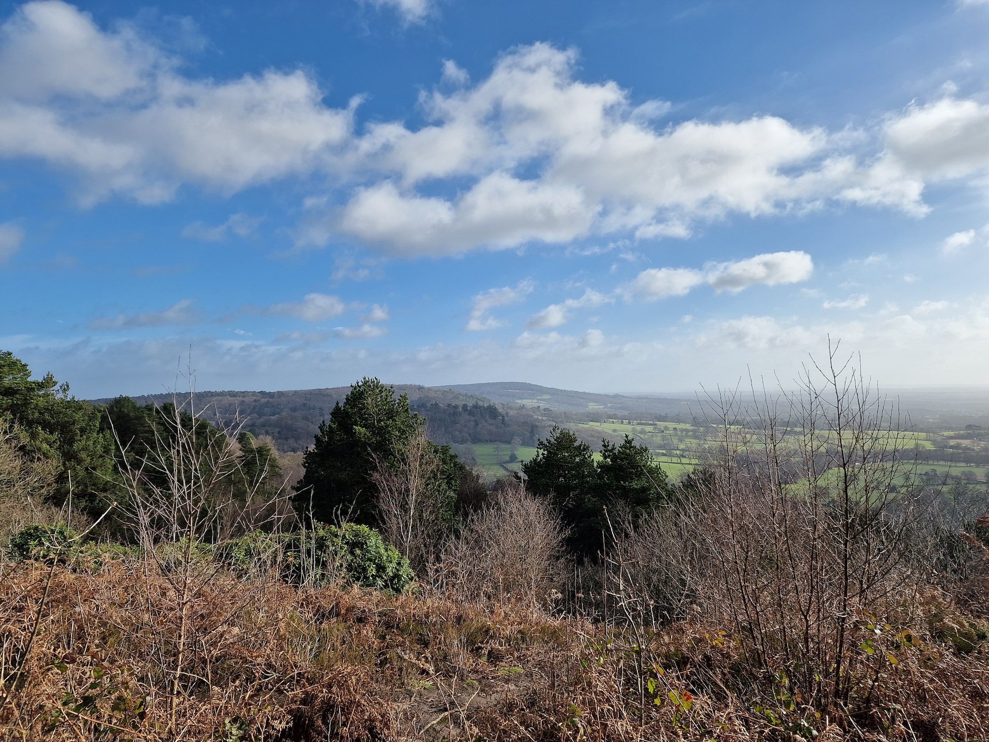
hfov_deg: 73.9
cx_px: 494
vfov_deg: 58.9
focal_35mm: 23
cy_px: 371
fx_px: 657
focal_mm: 6.4
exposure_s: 1/1656
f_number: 1.8
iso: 50
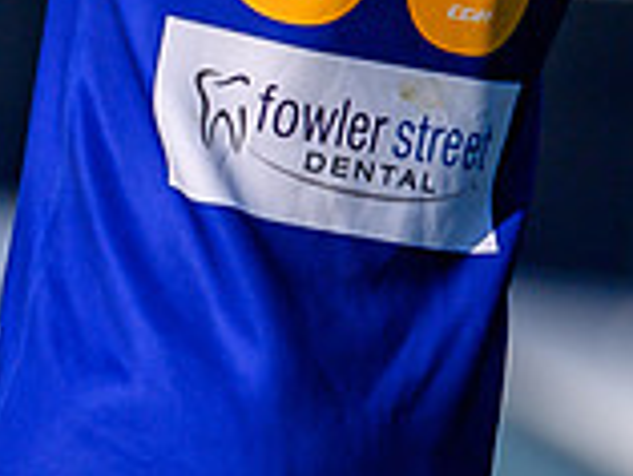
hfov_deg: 0.7
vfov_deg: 0.5
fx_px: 54846
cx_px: -681
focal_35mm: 2997
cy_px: 205
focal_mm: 500
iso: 125
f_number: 4
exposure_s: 1/2500
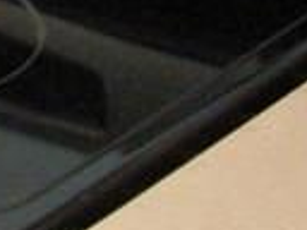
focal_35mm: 304
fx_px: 2696
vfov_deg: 4.8
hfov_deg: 5.9
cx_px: -722
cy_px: -328
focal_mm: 6.3
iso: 274
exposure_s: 1/8
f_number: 3.5
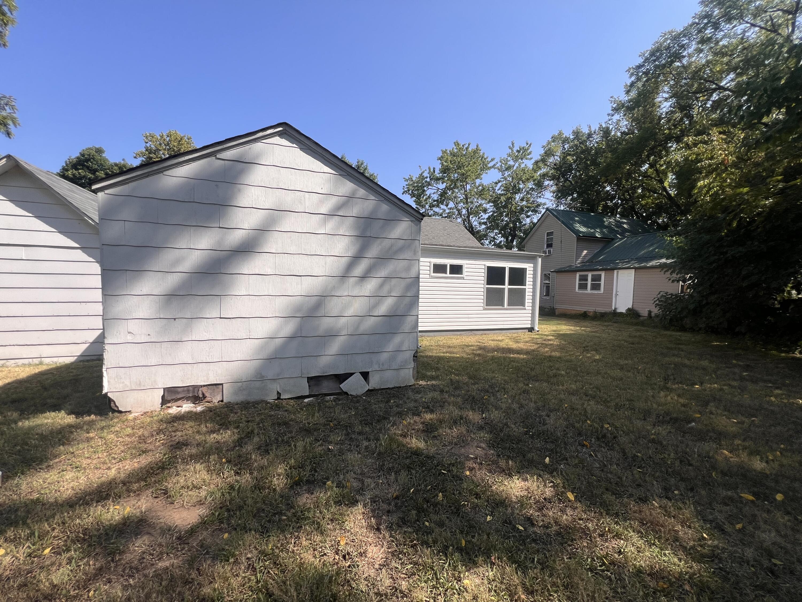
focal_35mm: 13
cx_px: 401
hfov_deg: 106.2
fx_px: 301
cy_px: 301
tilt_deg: -2.3
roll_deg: -2.1
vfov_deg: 89.9
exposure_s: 1/1531
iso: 32
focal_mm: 1.57
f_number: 1.8
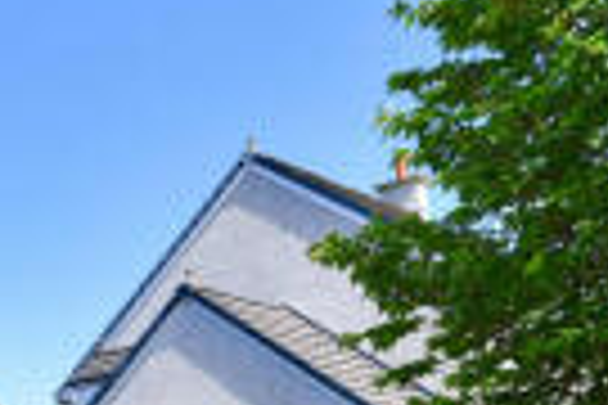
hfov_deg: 30.3
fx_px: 895
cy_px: 470
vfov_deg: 23.6
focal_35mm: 53
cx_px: -167
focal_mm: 10
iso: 100
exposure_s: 1/250
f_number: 6.3
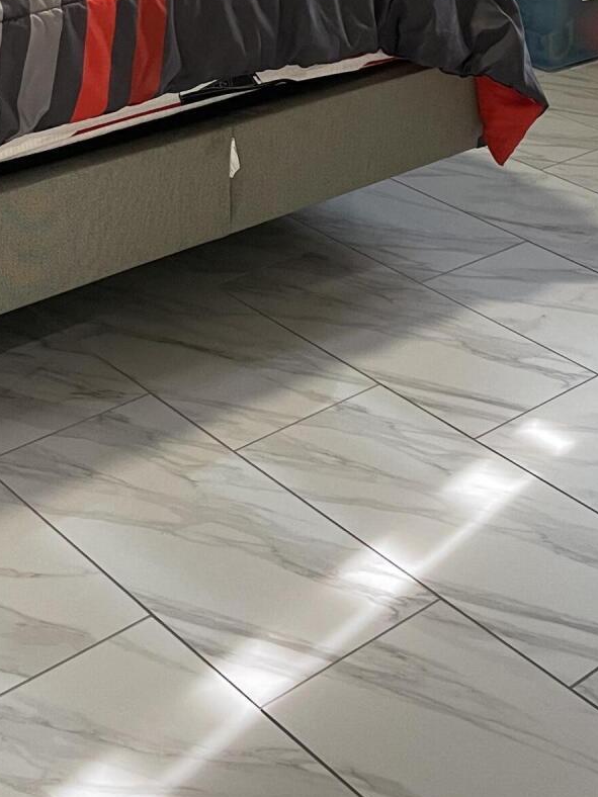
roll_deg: -2.7
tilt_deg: -12.2
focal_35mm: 66
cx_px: 210
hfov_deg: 22.2
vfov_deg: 26.7
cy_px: -104
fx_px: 1520
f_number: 1.6
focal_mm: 4.2
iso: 200
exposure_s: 1/60
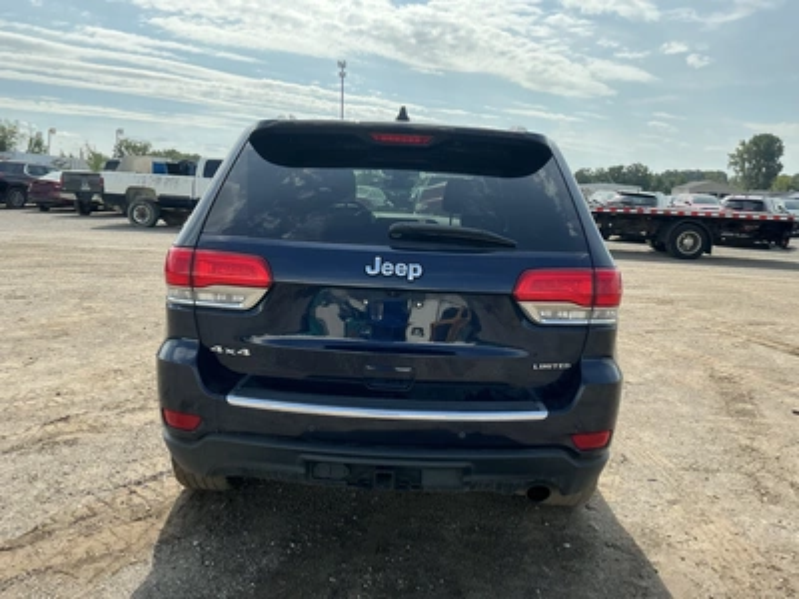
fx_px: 646
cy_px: 300
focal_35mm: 28
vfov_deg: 49.7
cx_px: 400
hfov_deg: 63.4
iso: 25
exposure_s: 1/1195
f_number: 1.8
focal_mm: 3
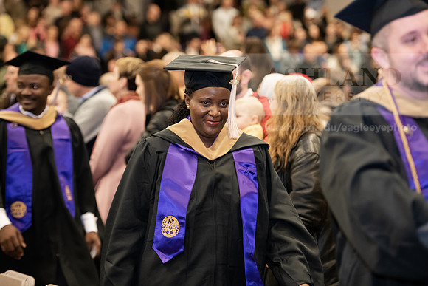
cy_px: 143
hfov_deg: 17.6
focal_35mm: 116
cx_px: 214
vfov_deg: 11.8
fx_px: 1379
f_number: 3.2
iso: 2500
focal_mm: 116
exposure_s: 1/200
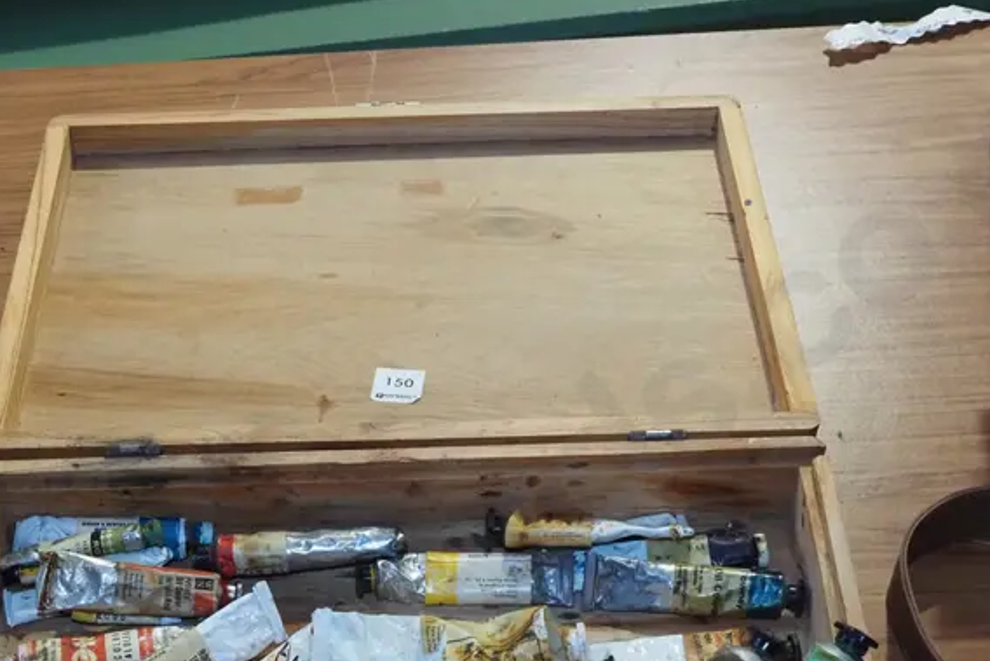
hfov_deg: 33.3
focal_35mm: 60
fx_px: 1650
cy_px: 617
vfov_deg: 22.0
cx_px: 404
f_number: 5.6
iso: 2500
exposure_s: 1/125
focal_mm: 16
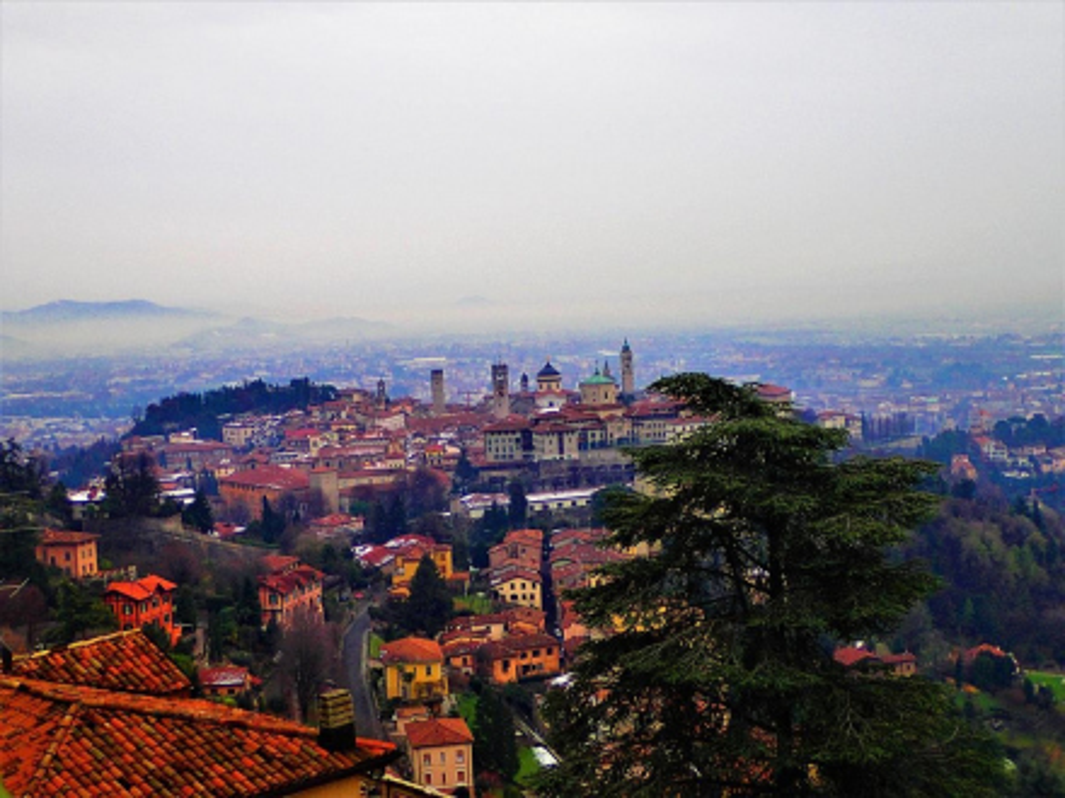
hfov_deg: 38.9
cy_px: 399
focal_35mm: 49
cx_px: 532
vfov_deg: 29.7
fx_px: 1508
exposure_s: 1/160
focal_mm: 8.99
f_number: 3.2
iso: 100
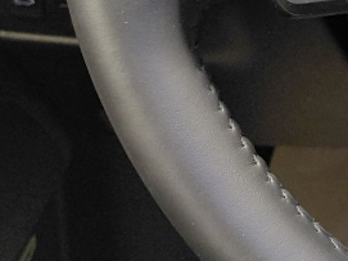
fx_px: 945
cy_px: -132
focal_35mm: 94
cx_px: 485
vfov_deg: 14.6
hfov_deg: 18.9
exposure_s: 1/33.4
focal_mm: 4.69
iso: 320
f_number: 1.8
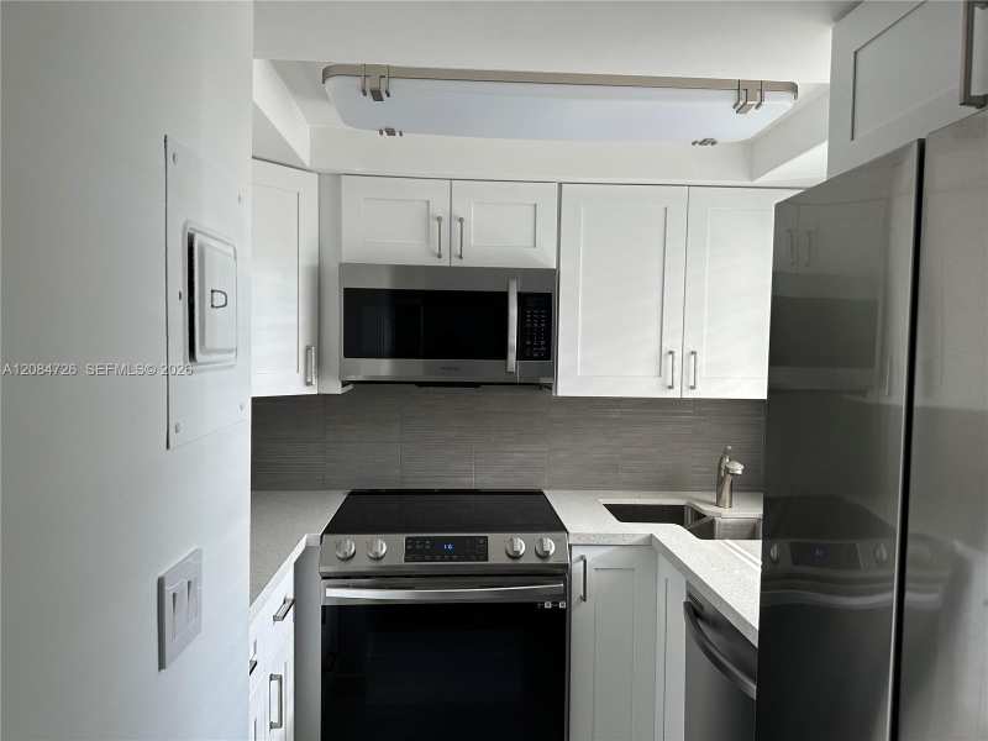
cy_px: 370
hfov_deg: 71.6
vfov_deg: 56.8
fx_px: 685
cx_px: 494
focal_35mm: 24
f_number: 1.78
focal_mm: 6.86
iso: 80
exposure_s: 1/121
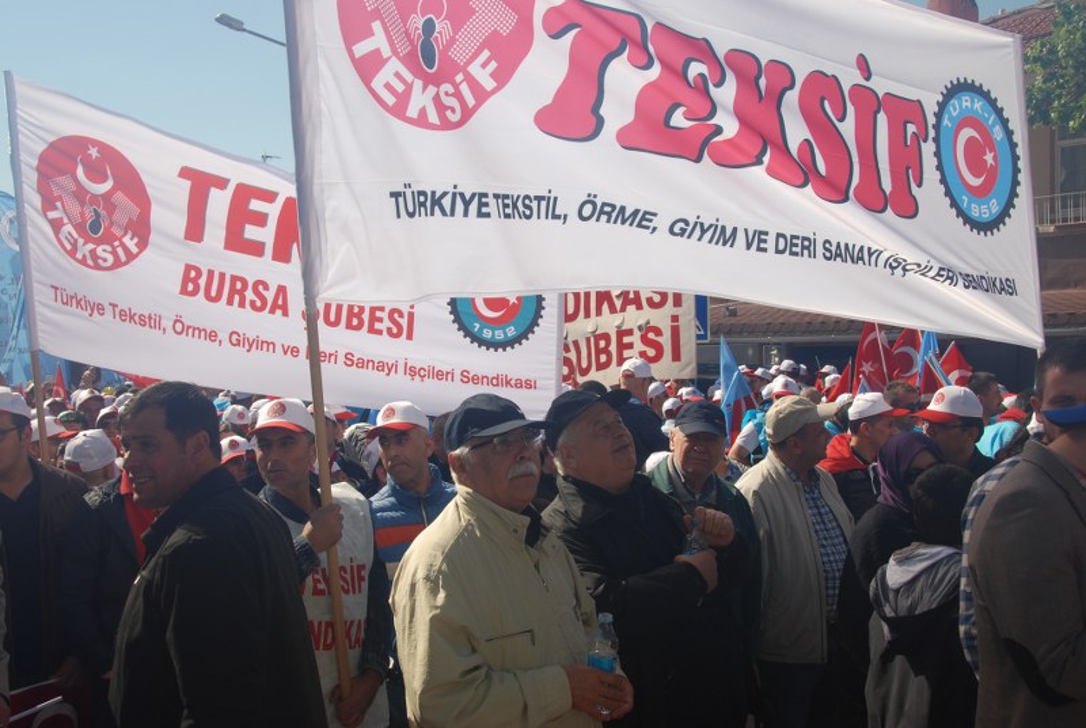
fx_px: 1269
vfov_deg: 32.0
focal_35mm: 42
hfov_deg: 46.3
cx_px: 543
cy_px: 364
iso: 100
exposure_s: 1/200
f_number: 9
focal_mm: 28
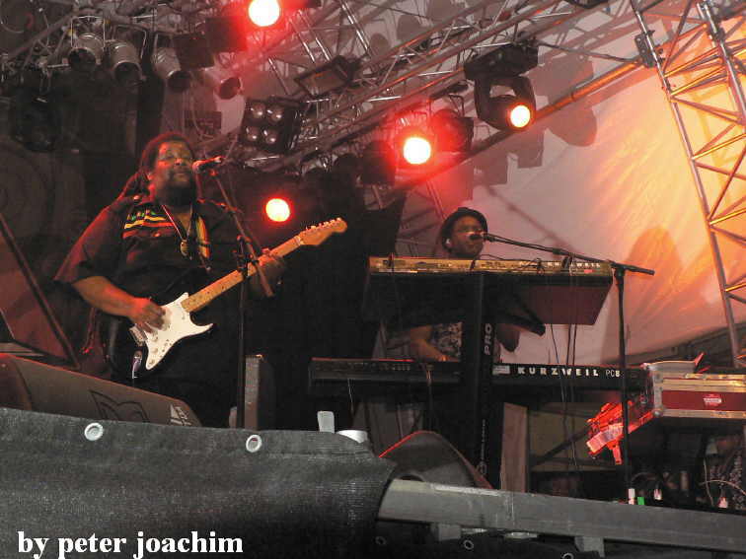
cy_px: 280
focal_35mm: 67
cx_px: 373
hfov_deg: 29.0
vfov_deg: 21.9
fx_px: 1444
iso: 400
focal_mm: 11.4
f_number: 3.2
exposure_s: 1/60
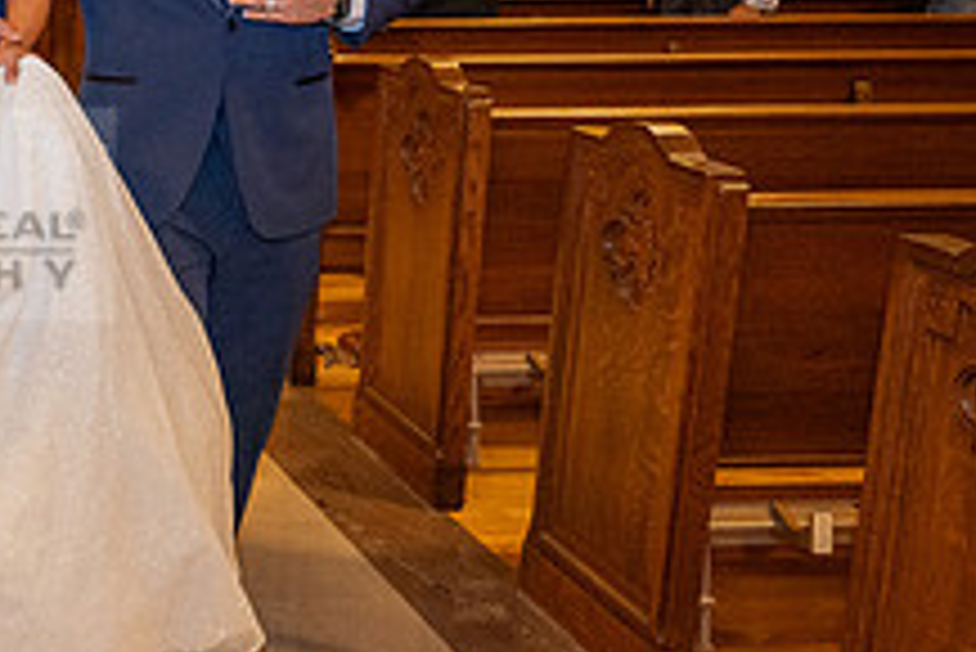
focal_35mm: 64
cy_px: 214
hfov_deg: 26.9
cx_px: -265
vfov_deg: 21.2
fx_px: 1736
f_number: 3.5
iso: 2000
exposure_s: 1/200
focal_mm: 24
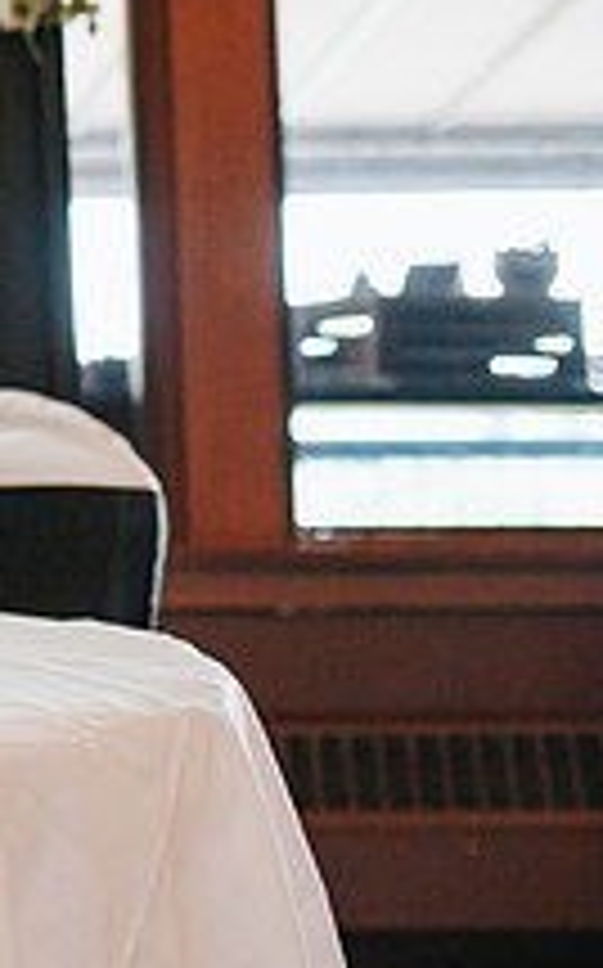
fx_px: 2556
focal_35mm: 97
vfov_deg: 21.2
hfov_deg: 11.8
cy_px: 180
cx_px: -675
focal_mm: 35
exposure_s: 1/320
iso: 640
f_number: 2.8
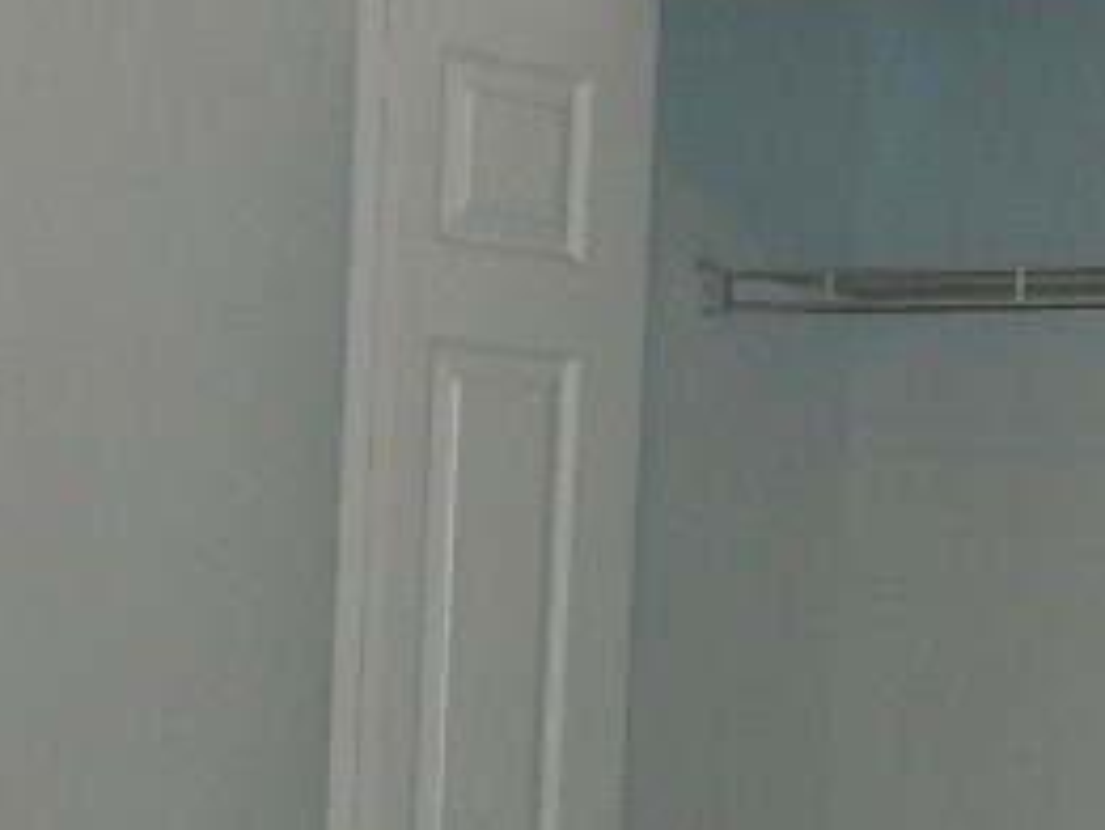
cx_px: 1075
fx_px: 3130
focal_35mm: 98
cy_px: 775
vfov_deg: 14.9
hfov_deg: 19.5
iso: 200
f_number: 3.1
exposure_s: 1/30
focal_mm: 4.5
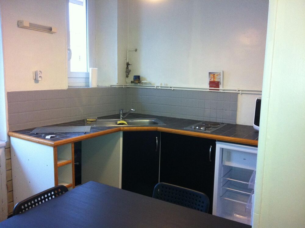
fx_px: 308
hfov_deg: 52.7
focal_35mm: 35
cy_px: 114
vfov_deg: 40.6
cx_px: 152
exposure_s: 1/17
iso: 250
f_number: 2.8
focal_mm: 3.85
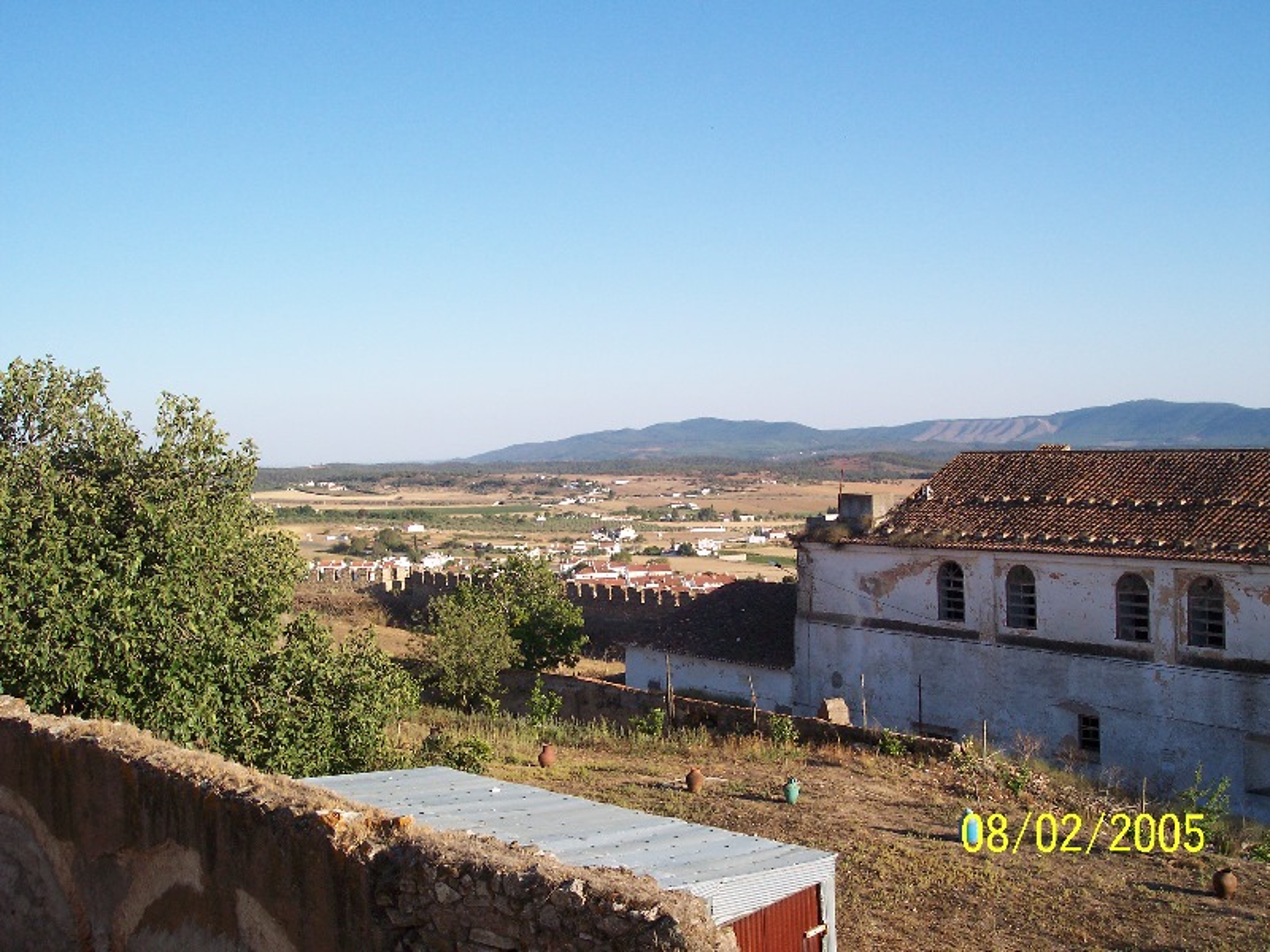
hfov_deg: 49.0
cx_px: 635
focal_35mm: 38
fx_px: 1394
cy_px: 476
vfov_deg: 37.7
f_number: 4.8
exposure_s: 1/500
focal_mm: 8
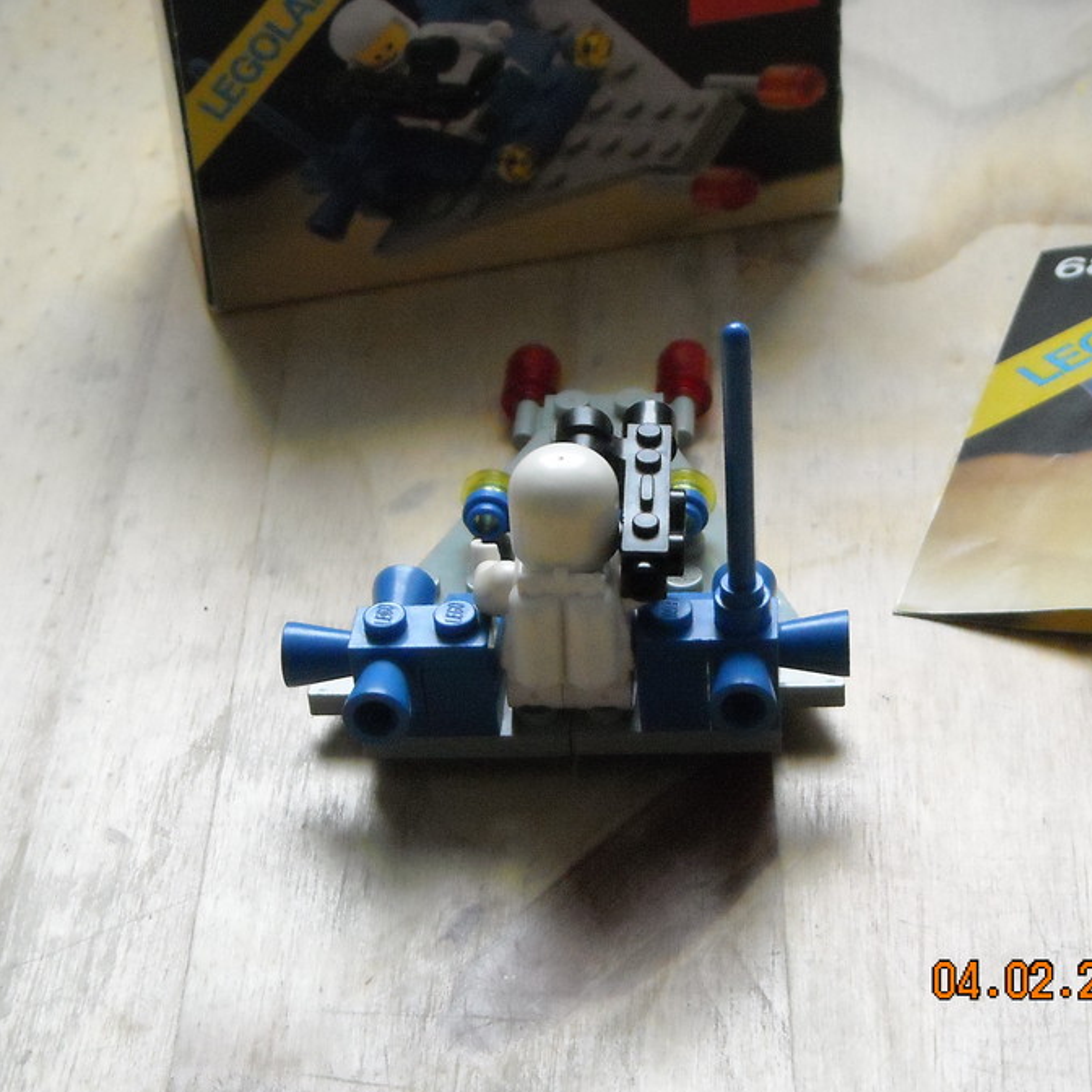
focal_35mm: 90
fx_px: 3212
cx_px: 652
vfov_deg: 19.3
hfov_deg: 19.3
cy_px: 547
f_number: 3.9
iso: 733
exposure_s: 1/176
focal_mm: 12.3
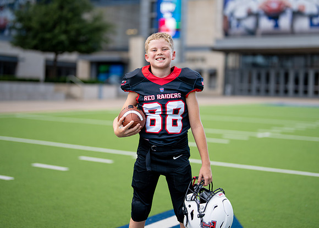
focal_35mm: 61
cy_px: 96
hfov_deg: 32.4
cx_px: 169
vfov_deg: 23.4
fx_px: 549
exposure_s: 1/1600
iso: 100
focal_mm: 50
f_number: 1.2
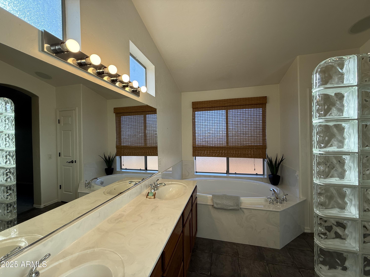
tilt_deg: +0.4
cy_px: 138
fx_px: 150
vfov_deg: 85.7
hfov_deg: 102.1
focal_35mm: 14
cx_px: 185
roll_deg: +0.5
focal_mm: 2.22
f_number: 2.2
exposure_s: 1/249
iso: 64
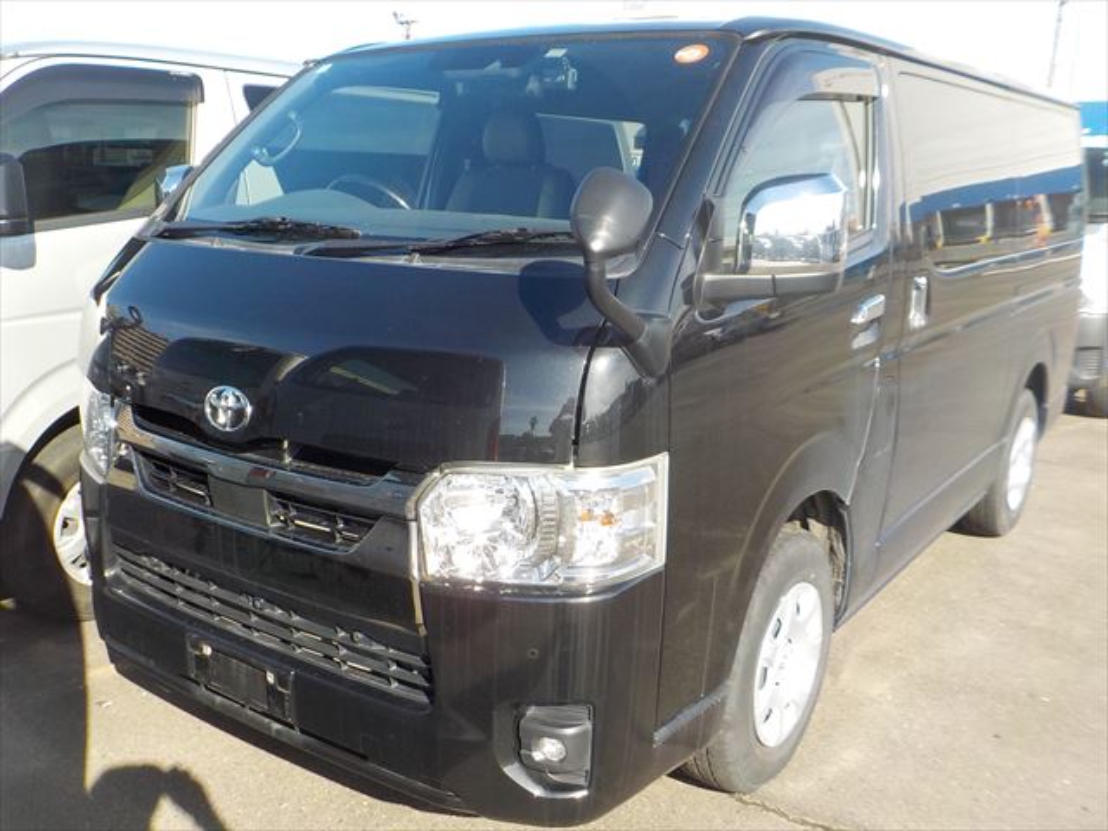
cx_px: 554
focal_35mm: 30
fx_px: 960
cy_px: 416
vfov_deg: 46.8
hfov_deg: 60.0
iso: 125
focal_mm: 4.1
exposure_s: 1/400
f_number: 3.3
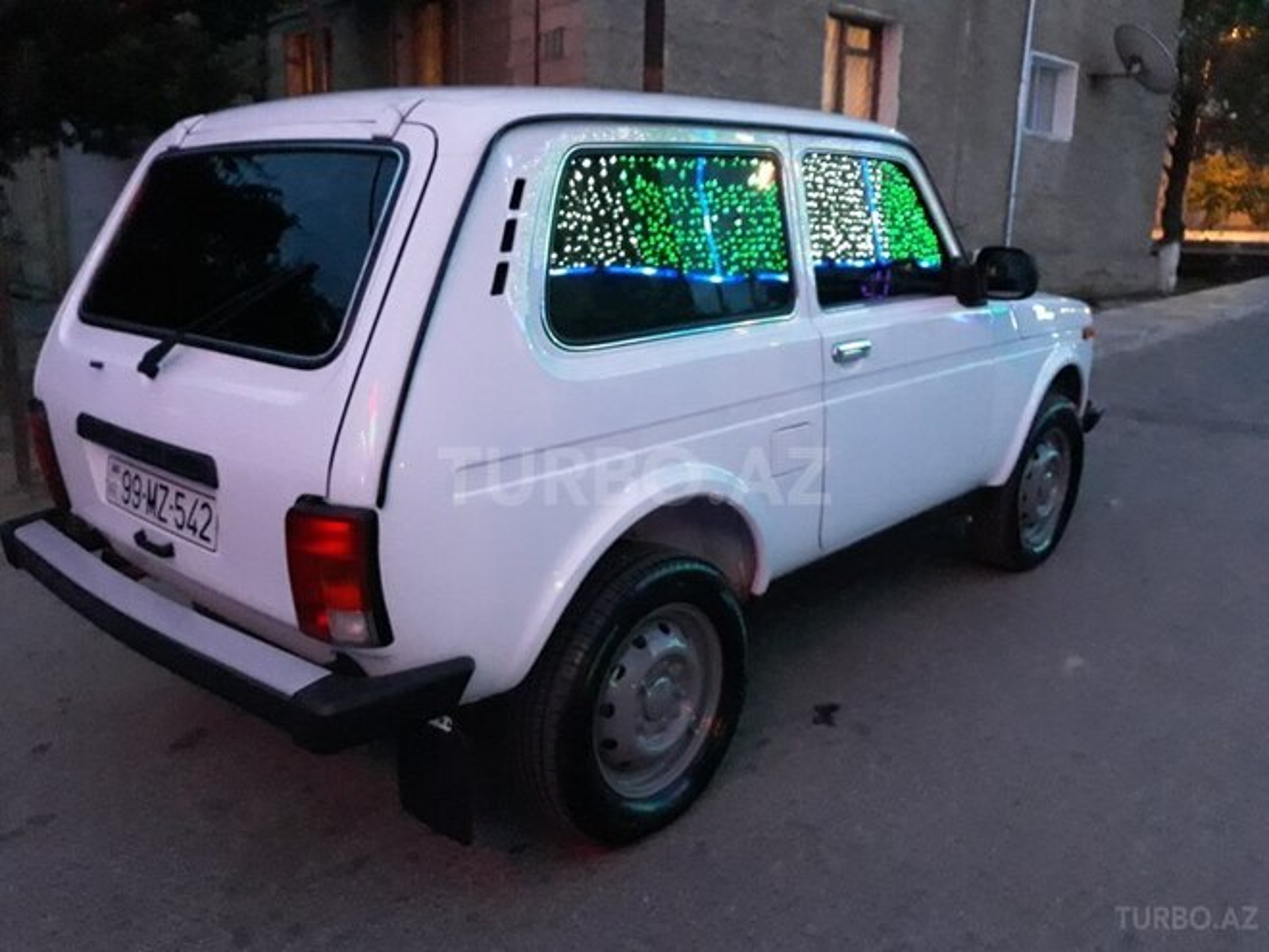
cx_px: 634
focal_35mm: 27
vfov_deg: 51.4
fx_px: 990
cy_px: 476
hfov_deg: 65.3
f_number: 1.7
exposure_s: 1/17
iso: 800
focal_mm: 3.71
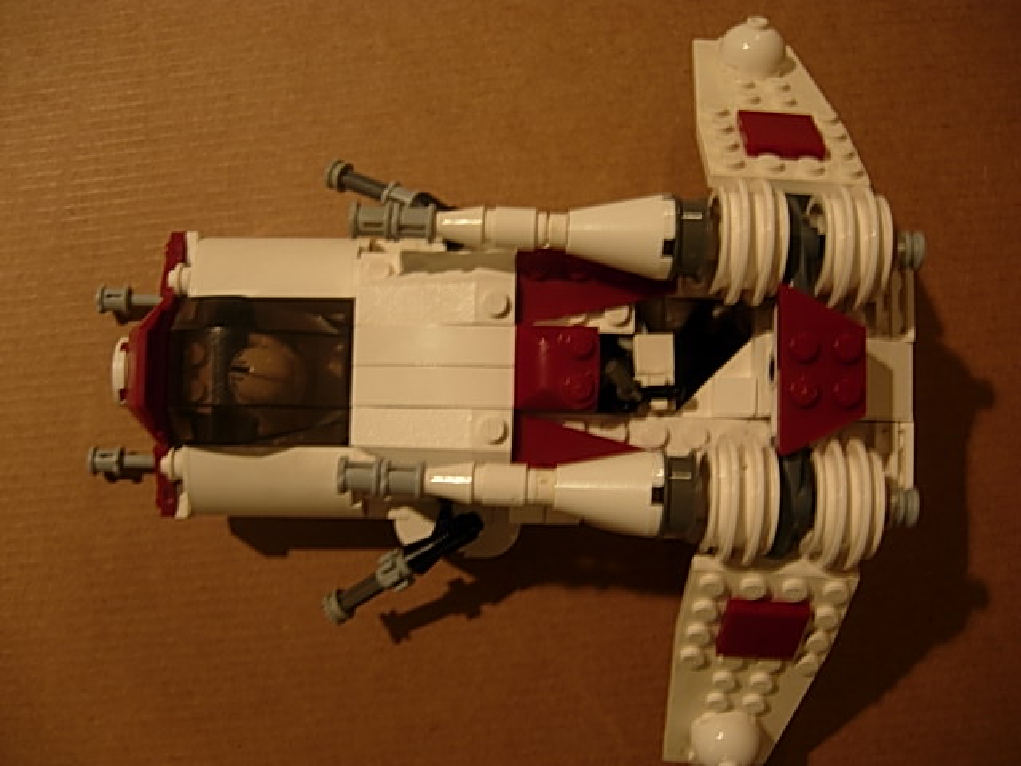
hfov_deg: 51.4
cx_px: 510
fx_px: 1062
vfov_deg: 39.7
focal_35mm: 36
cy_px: 383
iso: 50
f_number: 2.7
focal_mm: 7.5
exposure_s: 1/5.4
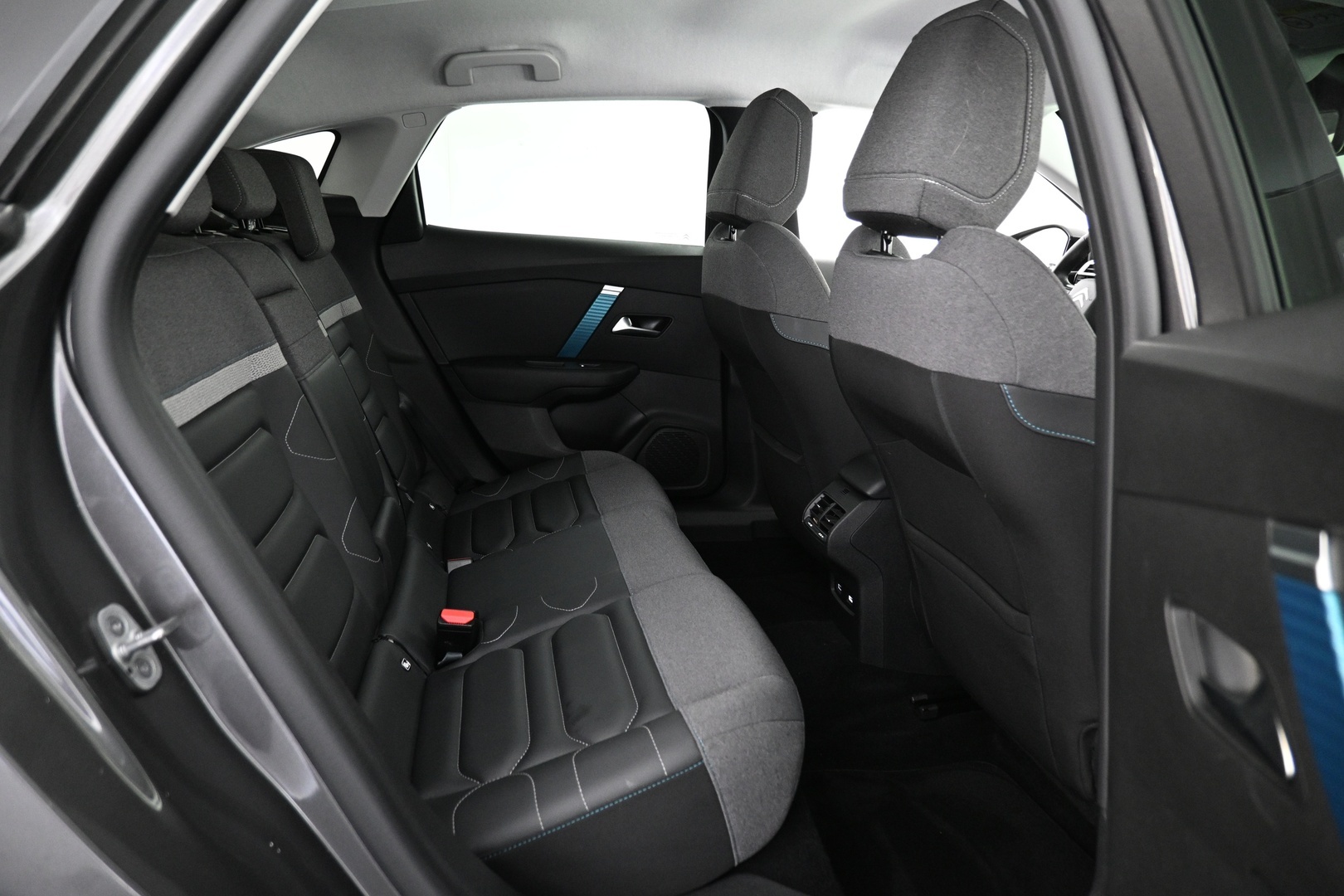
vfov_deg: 53.1
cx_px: 672
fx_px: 896
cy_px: 448
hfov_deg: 73.7
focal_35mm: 24
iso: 1600
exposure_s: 1/10
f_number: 3.5
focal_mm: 16
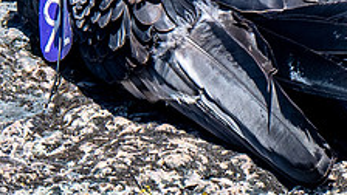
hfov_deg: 1.0
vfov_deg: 0.5
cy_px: 85
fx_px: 20859
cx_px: 272
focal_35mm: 2267
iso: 64
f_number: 6.3
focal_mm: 280
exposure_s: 1/800
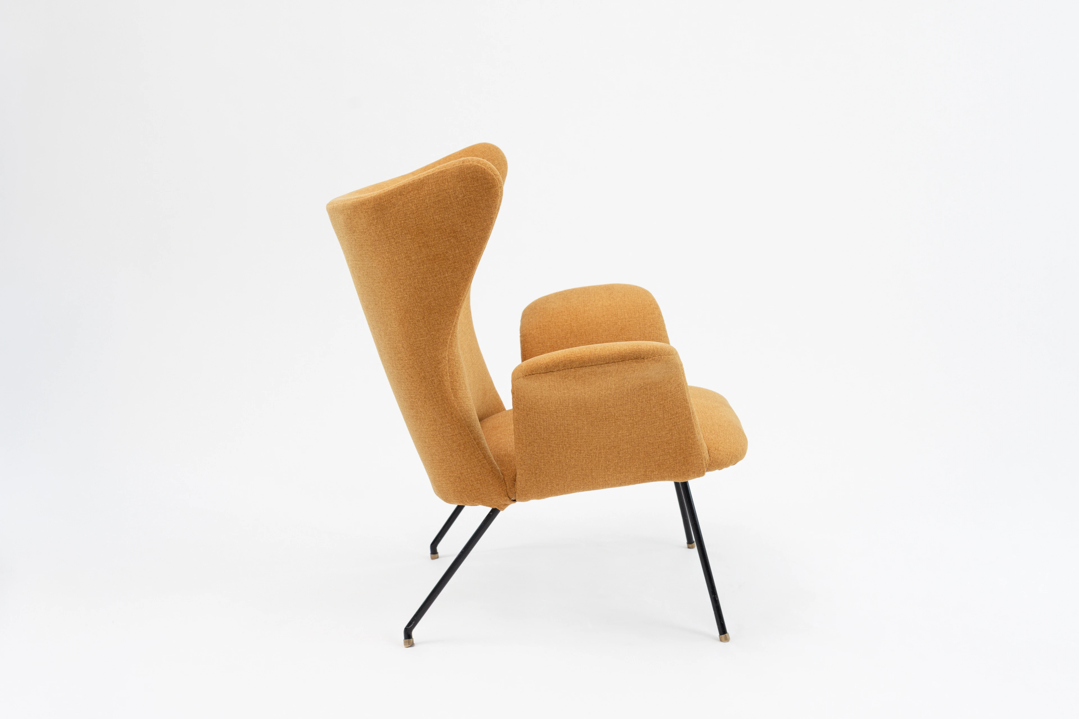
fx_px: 1498
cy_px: 360
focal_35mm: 50
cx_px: 540
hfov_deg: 39.6
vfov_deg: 27.0
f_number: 8
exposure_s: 1/40
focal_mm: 50
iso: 250
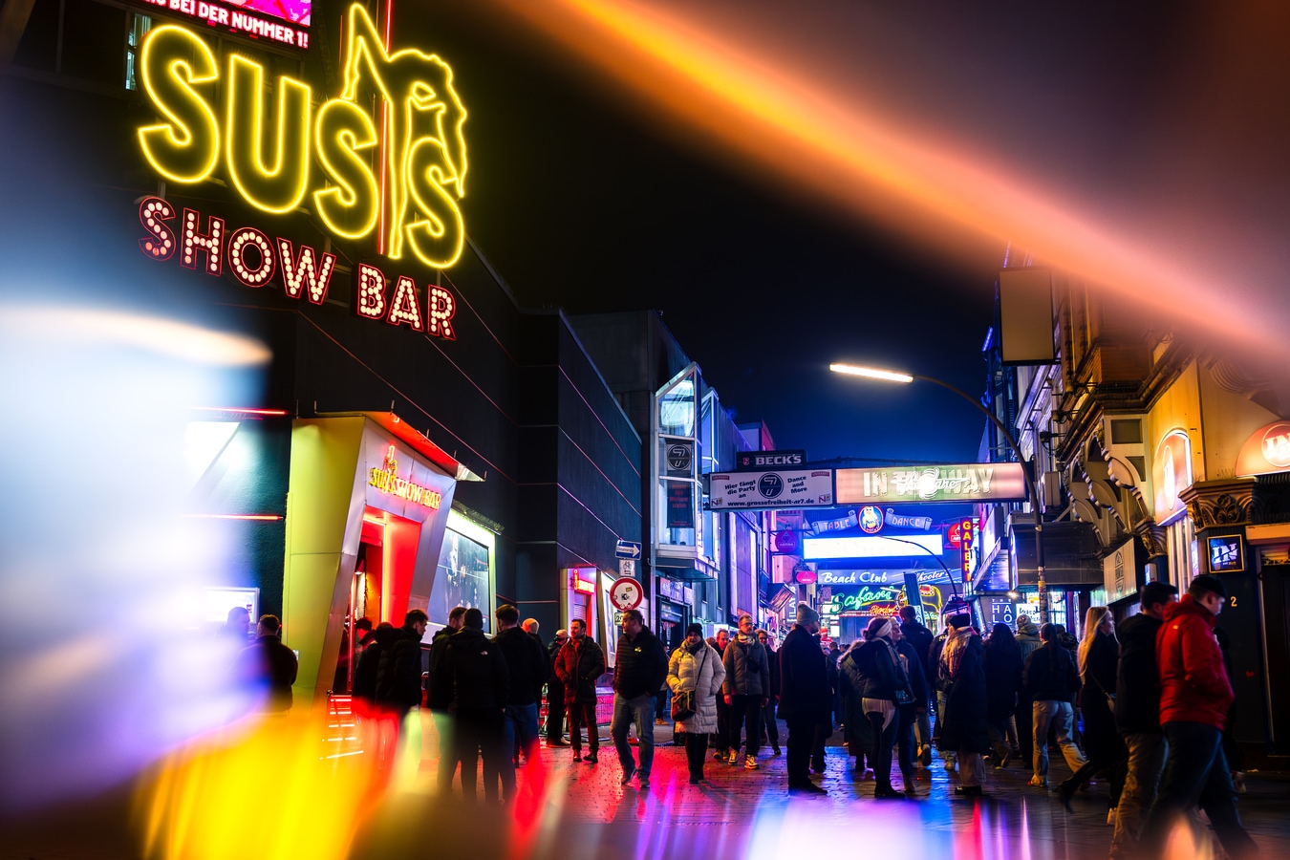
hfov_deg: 48.5
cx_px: 645
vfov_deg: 33.4
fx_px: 1433
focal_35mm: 40
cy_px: 430
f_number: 2.8
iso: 1600
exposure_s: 1/80
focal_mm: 40
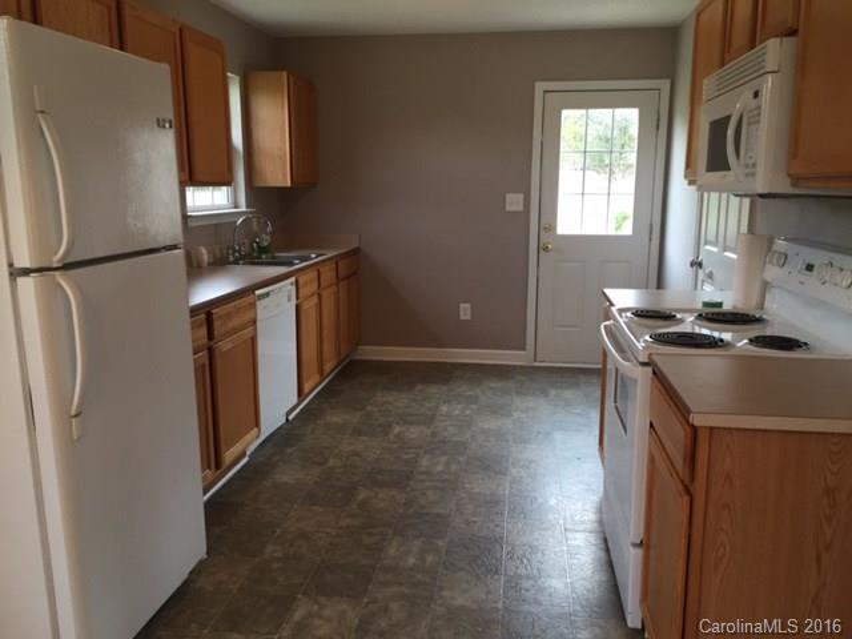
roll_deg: -0.7
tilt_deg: -10.8
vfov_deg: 48.2
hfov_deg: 61.7
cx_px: 426
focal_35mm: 29
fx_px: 714
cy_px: 320
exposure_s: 1/30
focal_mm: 4.15
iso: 50
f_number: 2.2
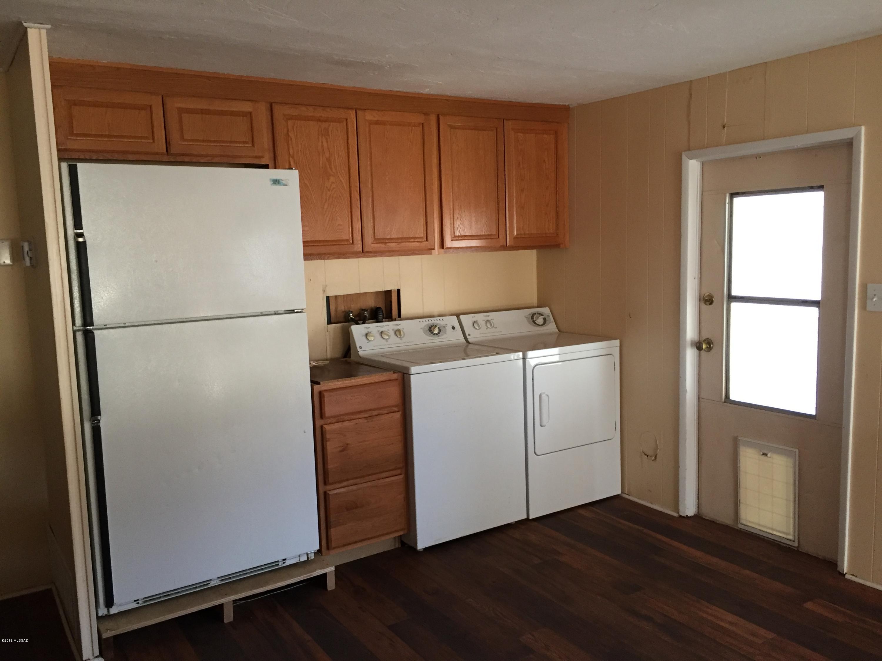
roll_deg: +1.7
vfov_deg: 48.2
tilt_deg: -7.1
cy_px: 330
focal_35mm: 29
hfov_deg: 61.7
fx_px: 739
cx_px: 441
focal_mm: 4.15
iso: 125
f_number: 2.2
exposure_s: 1/30
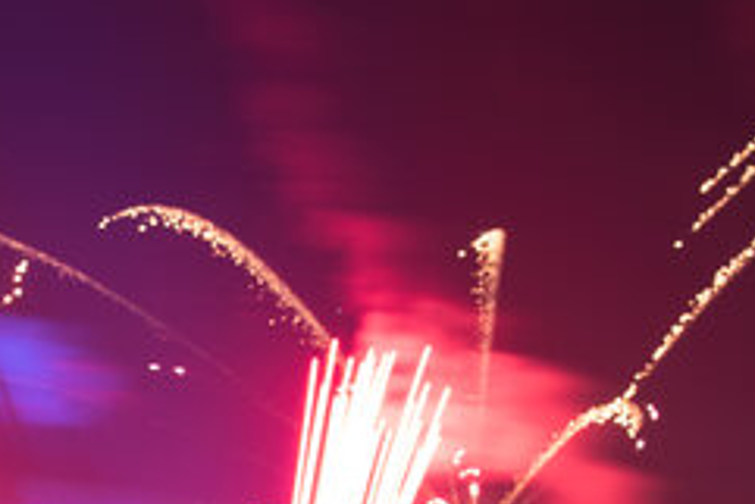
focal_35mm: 103
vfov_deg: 12.8
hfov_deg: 19.1
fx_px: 2161
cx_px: -60
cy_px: 676
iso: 100
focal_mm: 31
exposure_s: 15
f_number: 6.3
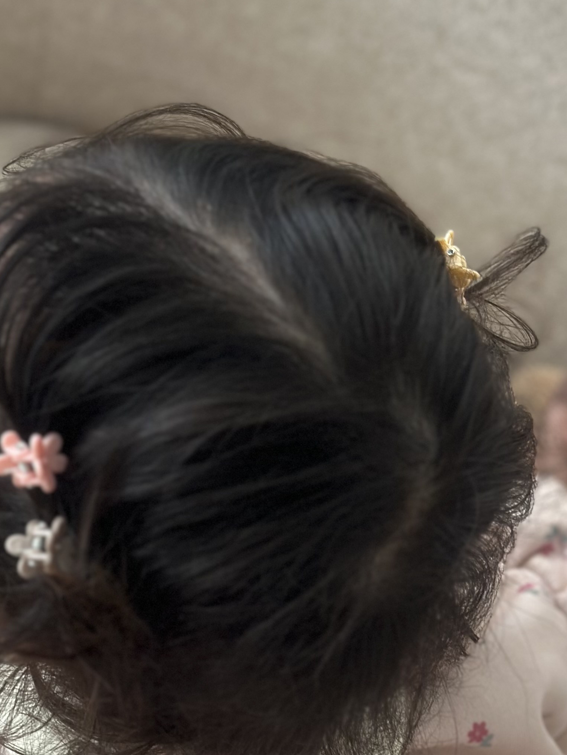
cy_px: 619
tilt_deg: -53.6
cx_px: 282
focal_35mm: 95
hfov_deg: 15.6
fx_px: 2075
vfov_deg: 20.4
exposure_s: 1/60
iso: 160
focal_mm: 6.86
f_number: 1.78
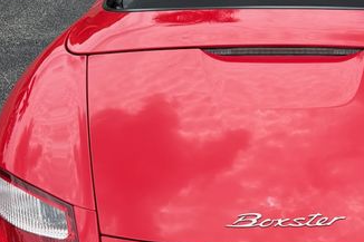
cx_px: 285
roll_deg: +0.3
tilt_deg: -39.3
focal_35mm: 49
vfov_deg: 26.9
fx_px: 495
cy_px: 196
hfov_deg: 39.0
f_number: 1.78
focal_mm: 6.76
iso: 80
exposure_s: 1/1689
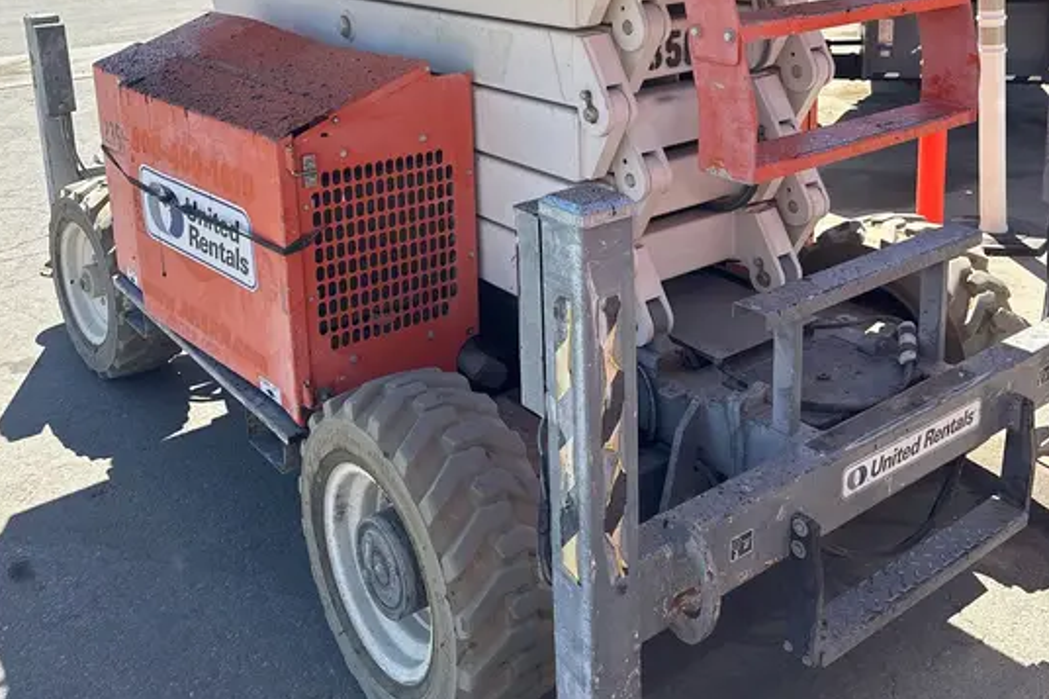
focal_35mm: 37
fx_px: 1078
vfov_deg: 34.7
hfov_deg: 51.9
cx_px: 519
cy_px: 134
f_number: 1.6
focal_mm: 5.96
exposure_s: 1/1263
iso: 50
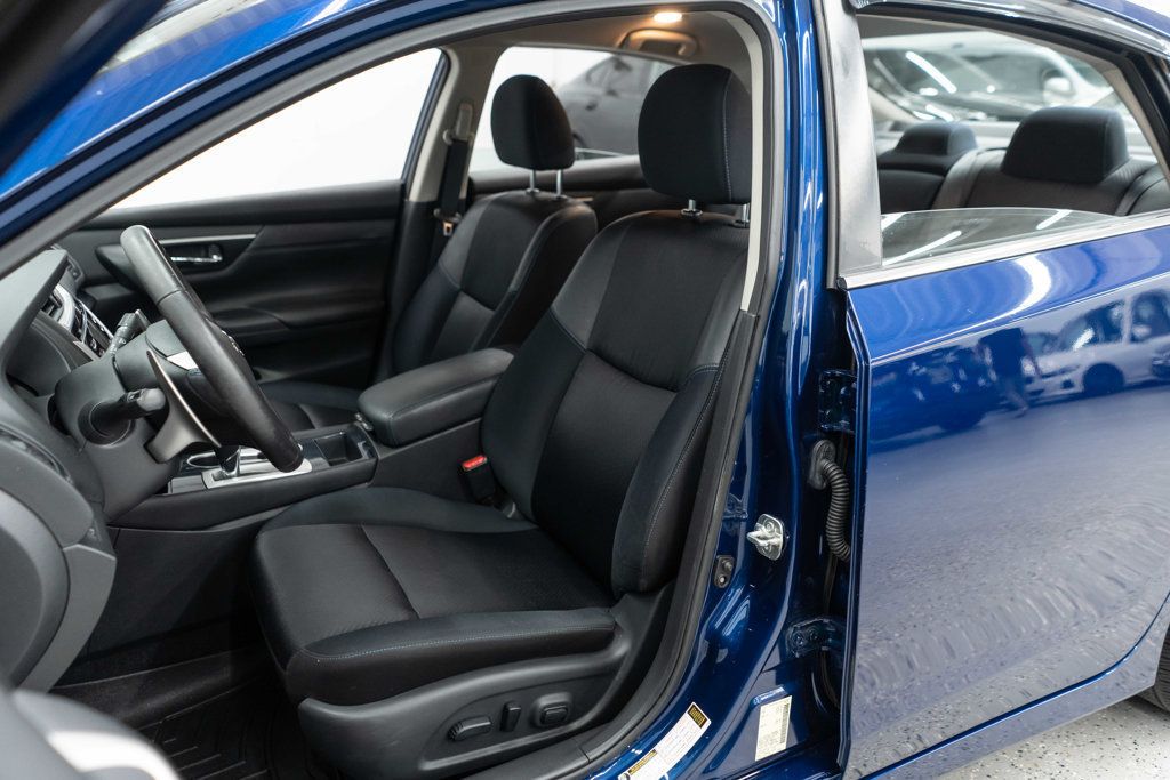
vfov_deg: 46.4
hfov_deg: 65.5
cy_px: 390
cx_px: 585
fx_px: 910
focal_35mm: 28
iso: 1250
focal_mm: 28
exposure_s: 1/60
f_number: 3.2
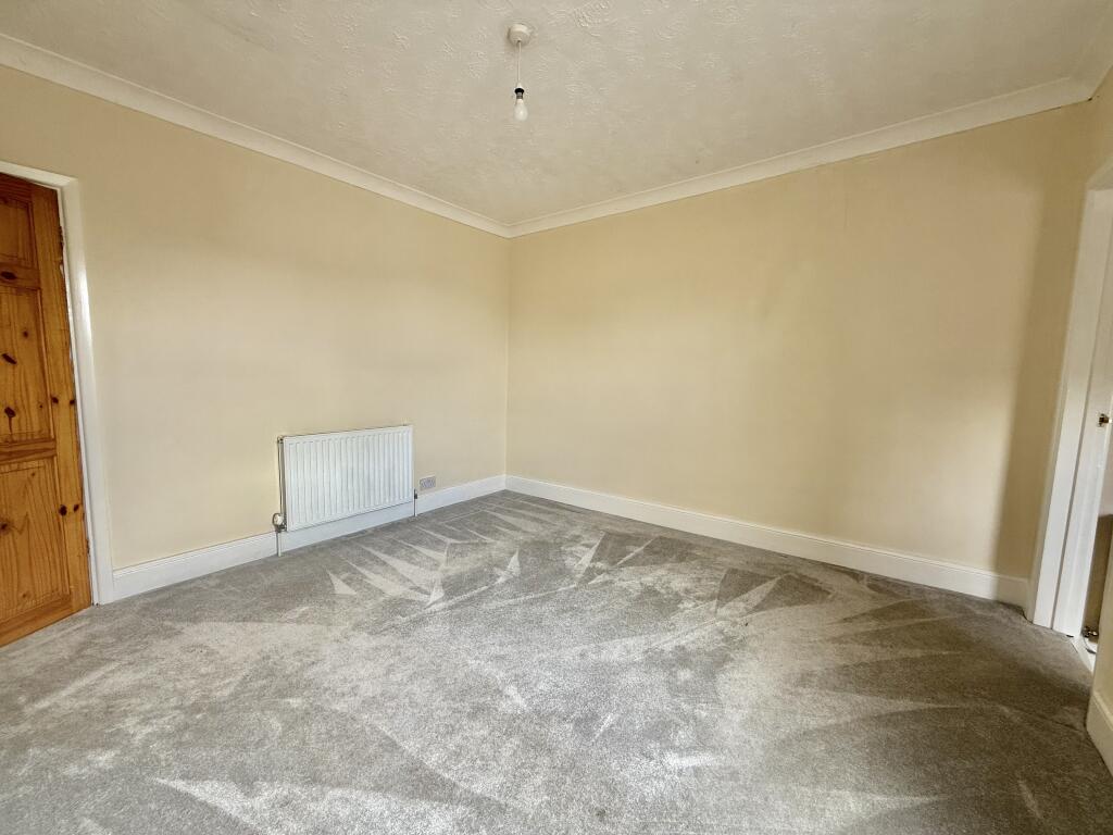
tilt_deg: -4.6
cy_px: 418
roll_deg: -0.9
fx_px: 450
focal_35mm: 14
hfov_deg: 102.1
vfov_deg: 85.7
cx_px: 556
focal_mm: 2.22
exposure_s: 1/99
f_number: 2.2
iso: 125
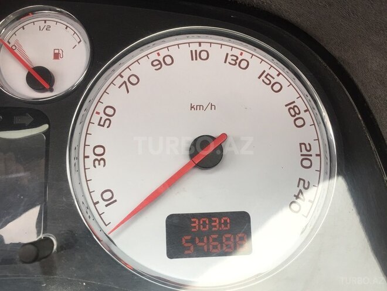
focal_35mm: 29
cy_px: 146
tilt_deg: -21.2
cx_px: 194
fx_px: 324
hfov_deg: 61.7
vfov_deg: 48.2
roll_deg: +0.4
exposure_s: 1/100
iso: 50
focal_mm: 4.15
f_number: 2.2
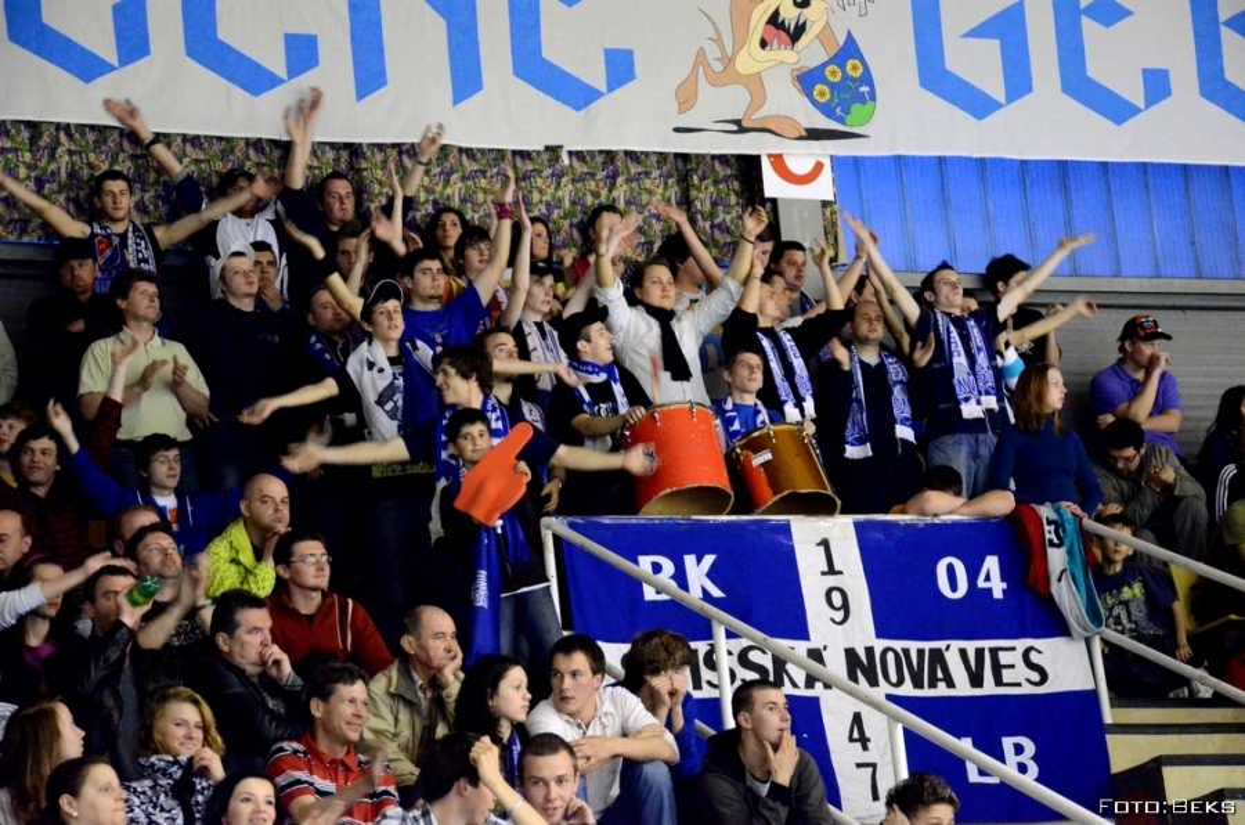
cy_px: 412
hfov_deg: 20.7
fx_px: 3416
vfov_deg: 13.8
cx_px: 622
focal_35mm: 99
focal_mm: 66
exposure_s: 1/60
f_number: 5.6
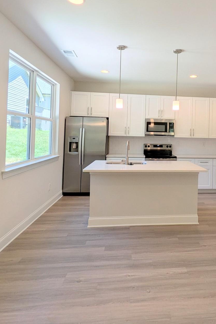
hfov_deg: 51.5
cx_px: 154
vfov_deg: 73.1
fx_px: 216
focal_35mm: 24
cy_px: 132
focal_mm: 1.85
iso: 54
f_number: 2.2
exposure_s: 1/246
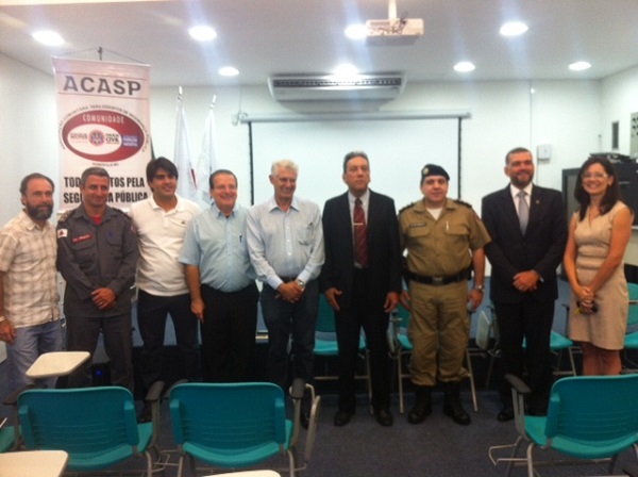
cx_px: 319
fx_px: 644
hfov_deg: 52.7
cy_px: 238
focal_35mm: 35
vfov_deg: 40.6
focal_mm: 3.85
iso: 100
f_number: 2.8
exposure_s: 1/17
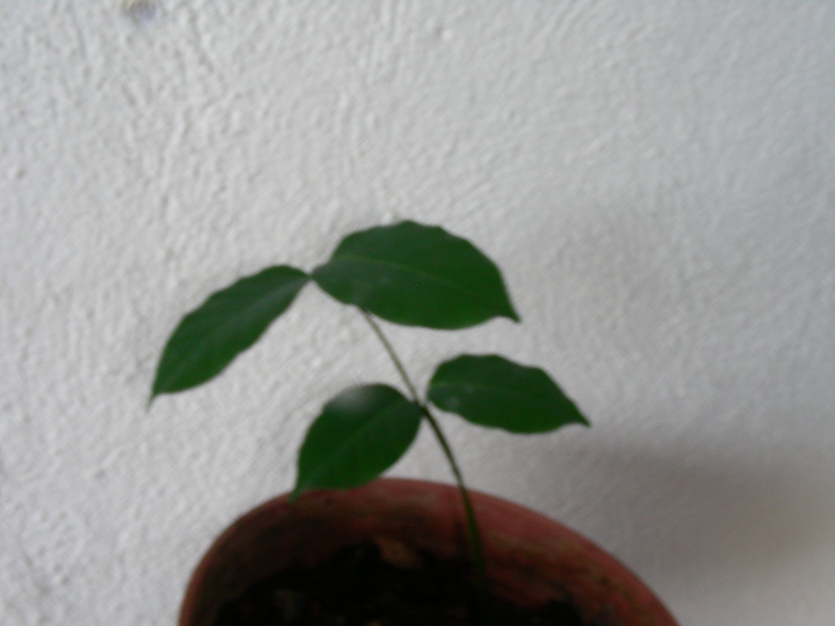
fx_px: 917
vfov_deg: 37.7
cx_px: 418
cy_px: 313
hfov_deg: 49.0
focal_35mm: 38
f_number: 6.8
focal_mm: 6.3
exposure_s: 1/30.7
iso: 50
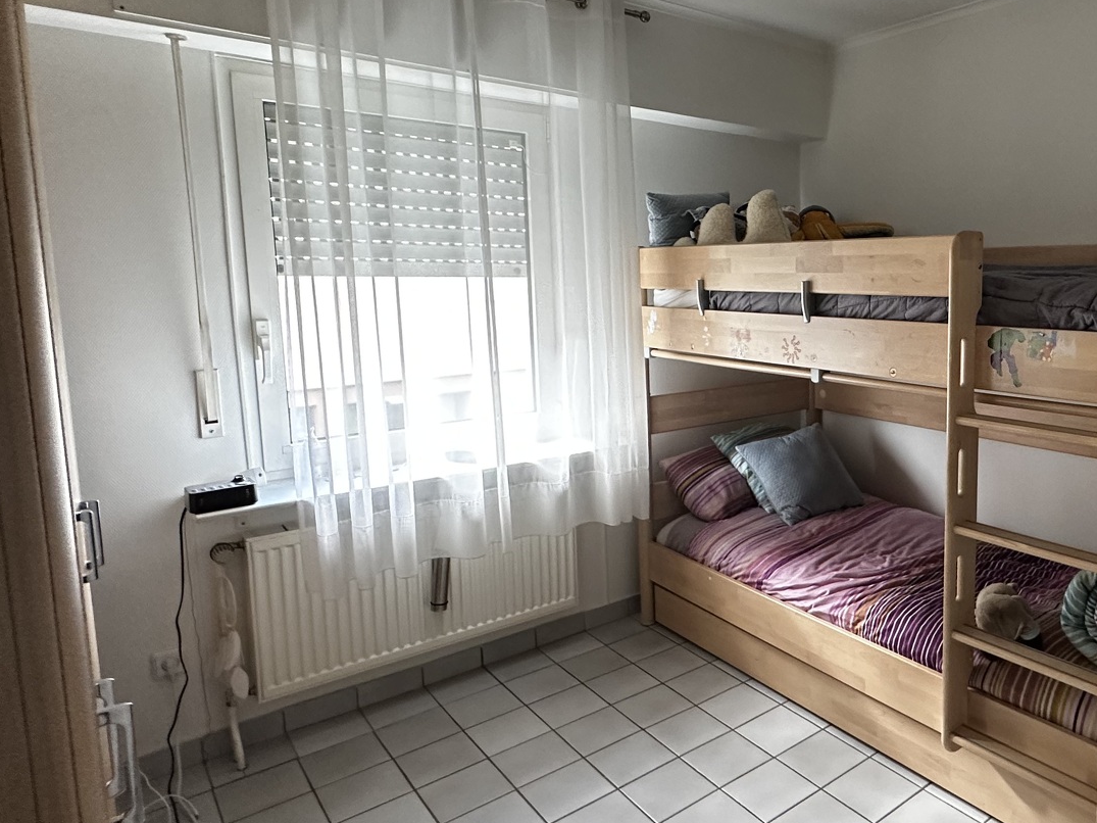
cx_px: 838
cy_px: 365
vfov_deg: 54.7
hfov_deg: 64.7
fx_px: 792
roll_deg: +0.4
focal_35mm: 25
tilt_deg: -5.7
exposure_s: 1/99
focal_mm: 2.22
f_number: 2.2
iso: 320
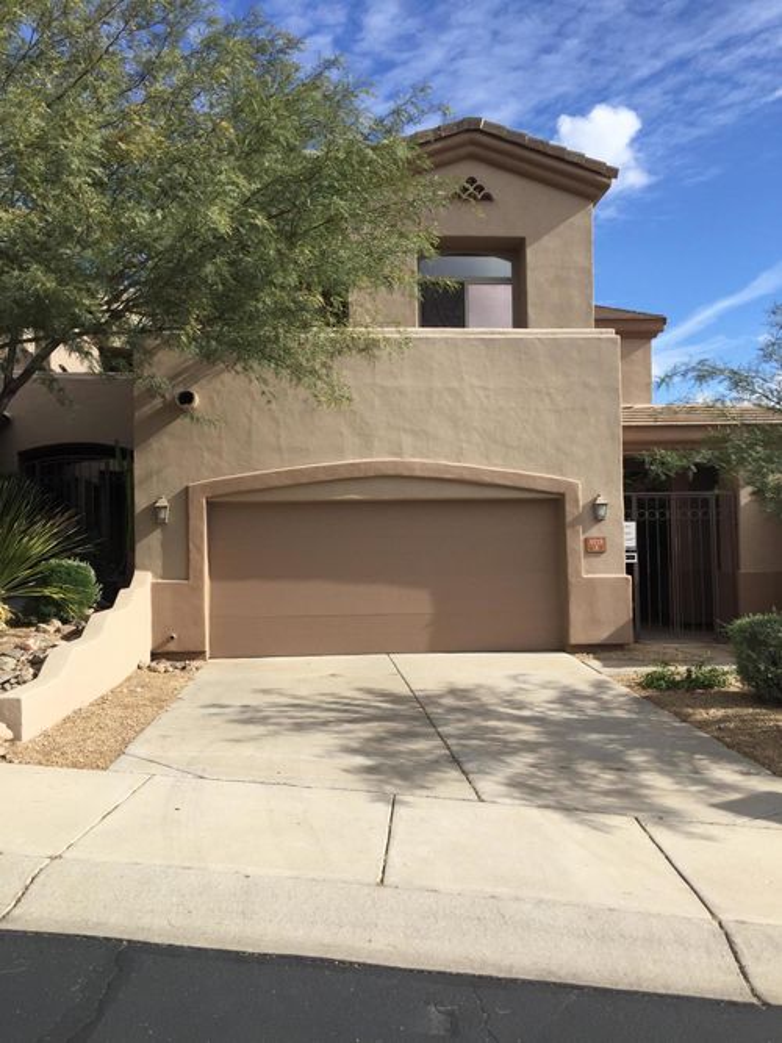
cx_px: 391
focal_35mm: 29
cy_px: 522
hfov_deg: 48.2
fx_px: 874
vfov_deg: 61.7
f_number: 2.2
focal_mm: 4.15
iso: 32
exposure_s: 1/2083
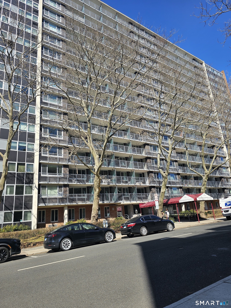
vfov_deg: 73.9
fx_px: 205
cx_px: 116
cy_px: 154
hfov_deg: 58.9
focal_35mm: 23
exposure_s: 1/503
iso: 10
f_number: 1.7
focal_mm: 6.3
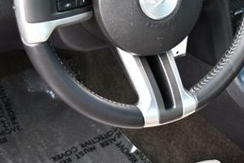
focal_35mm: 89
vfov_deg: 15.2
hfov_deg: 22.6
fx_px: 604
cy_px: 18
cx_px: 183
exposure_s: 1/250
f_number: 3.5
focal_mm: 18
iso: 720
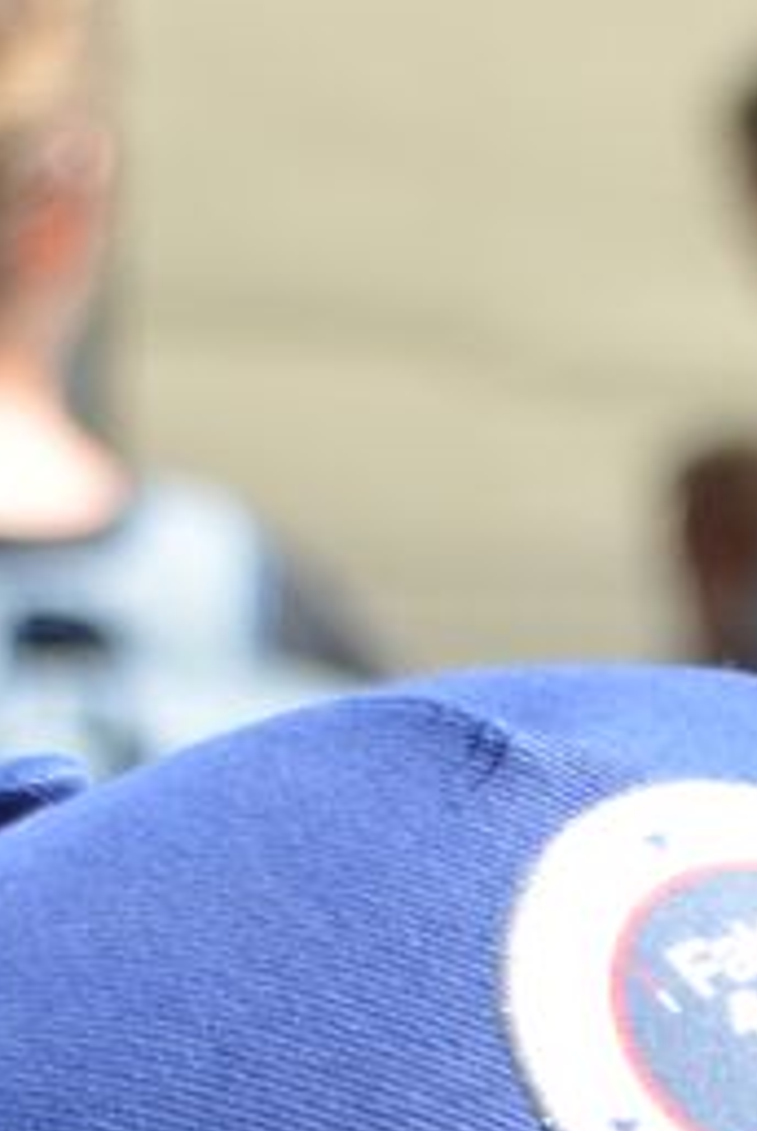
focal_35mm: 569
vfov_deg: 3.6
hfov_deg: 2.4
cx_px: 1424
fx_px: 17898
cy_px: 2156
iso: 280
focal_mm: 60
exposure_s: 1/500
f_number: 5.6
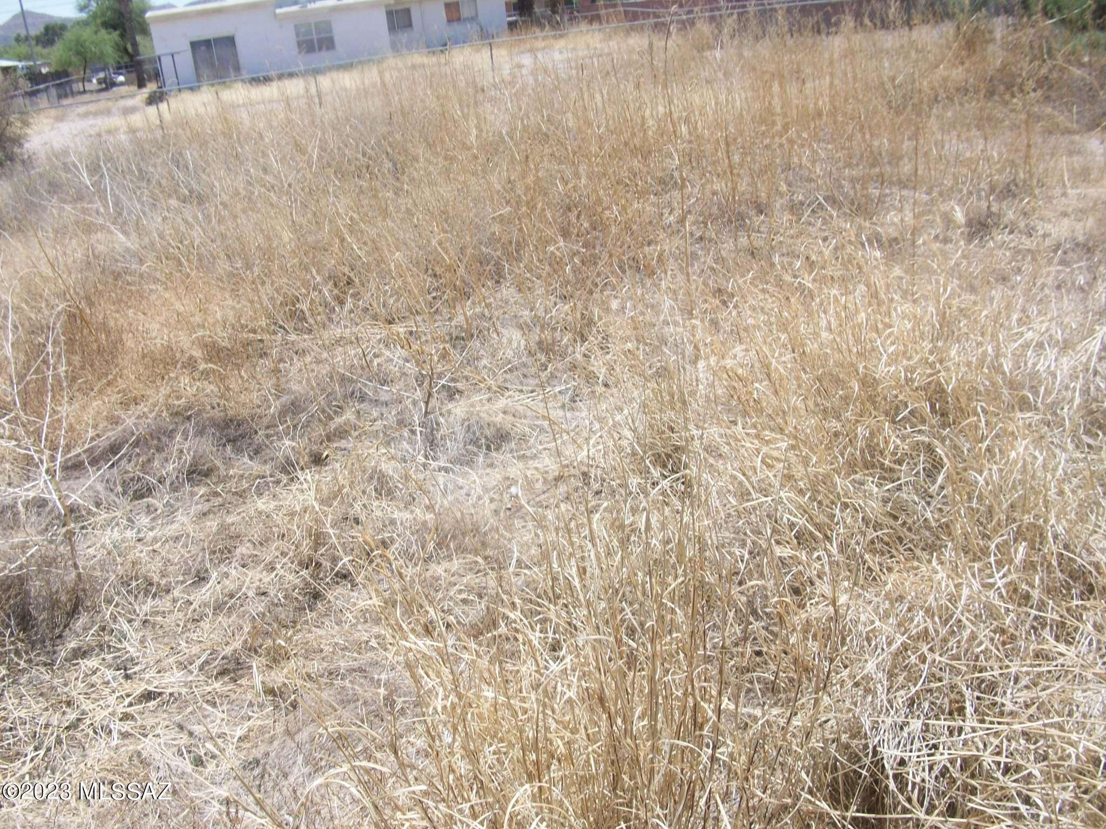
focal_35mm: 34
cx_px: 553
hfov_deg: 54.0
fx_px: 1086
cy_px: 414
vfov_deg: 41.8
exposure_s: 1/241
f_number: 5.5
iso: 64
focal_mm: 5.7
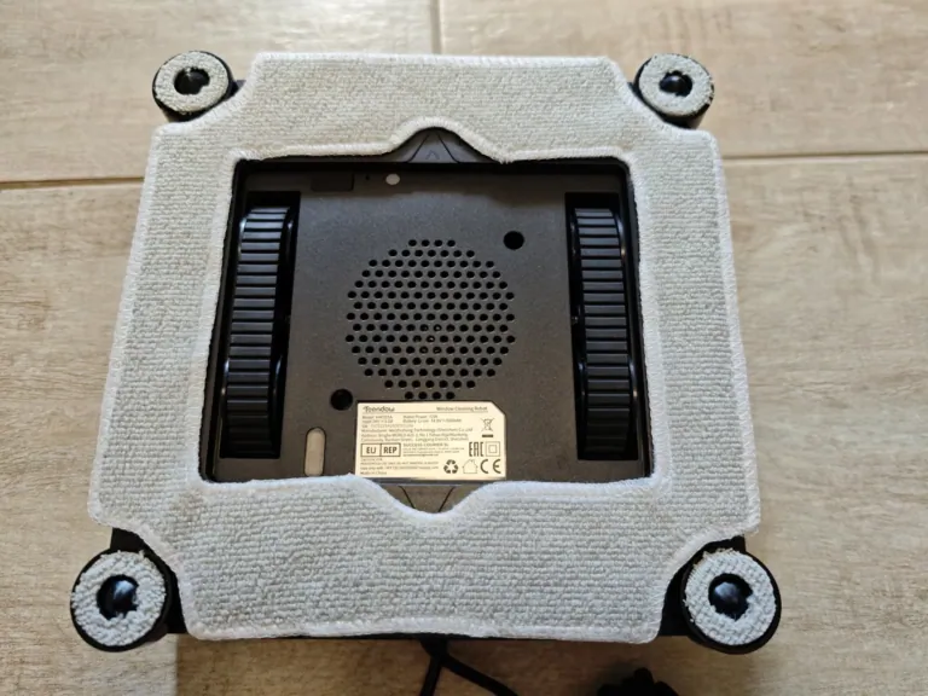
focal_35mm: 23
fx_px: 617
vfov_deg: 58.9
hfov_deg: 73.9
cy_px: 348
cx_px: 464
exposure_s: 1/100
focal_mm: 8.72
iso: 250
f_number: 1.63
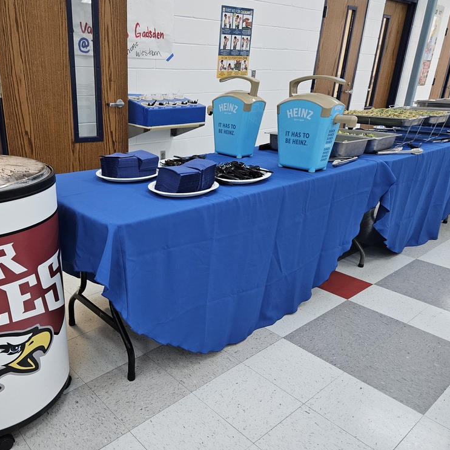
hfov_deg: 56.1
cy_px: 230
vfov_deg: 57.3
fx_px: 412
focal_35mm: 28
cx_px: 151
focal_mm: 5.4
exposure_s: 1/120
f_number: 1.8
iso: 250
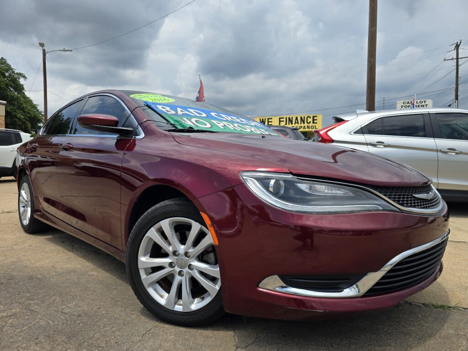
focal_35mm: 23
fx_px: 311
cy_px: 176
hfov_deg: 73.9
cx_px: 234
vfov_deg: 58.9
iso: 12
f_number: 1.7
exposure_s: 1/1002
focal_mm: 6.3
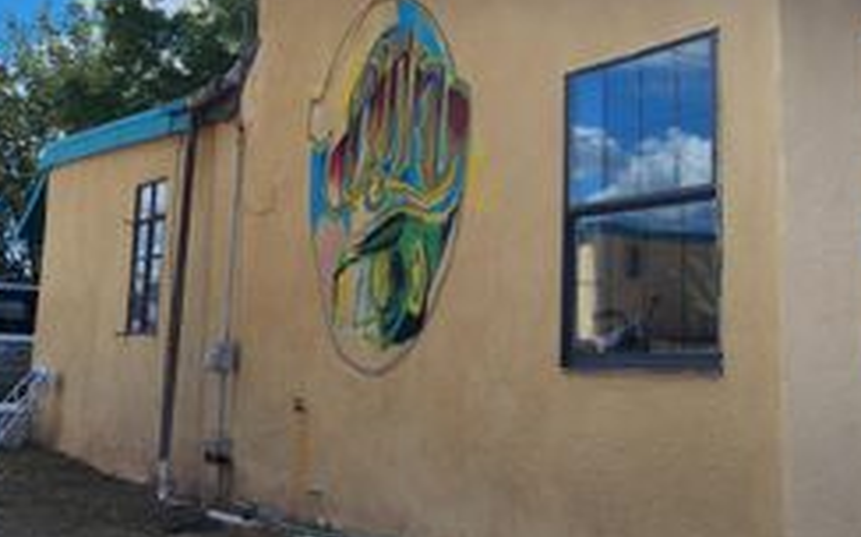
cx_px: 829
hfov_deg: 36.8
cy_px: 83
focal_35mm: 50
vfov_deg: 25.2
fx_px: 1172
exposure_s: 1/2321
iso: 12
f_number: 1.8
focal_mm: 6.4
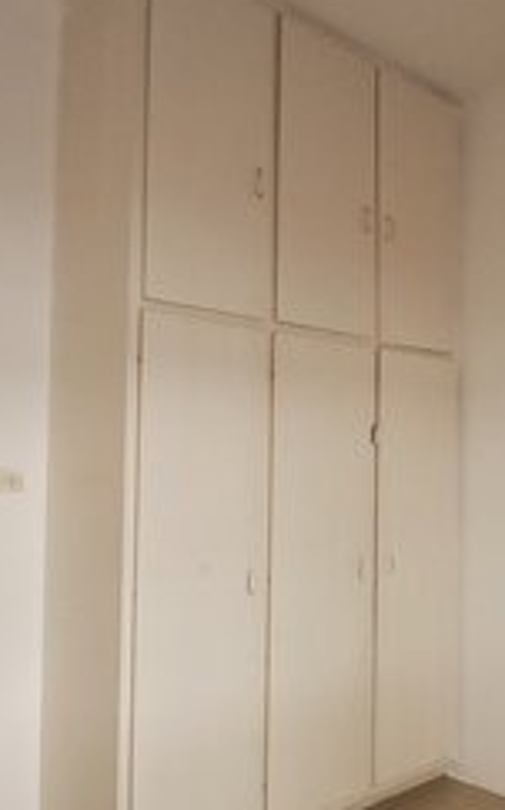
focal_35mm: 34
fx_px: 750
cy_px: 447
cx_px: 313
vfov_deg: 56.6
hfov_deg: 37.0
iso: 50
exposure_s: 1/50
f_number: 2.2
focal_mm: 1.4
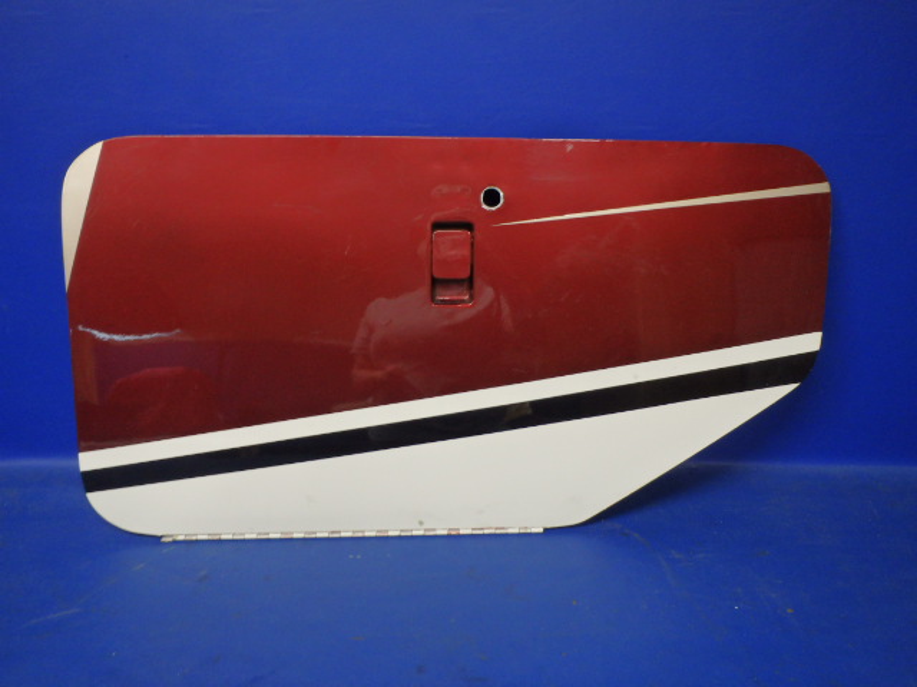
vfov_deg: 49.7
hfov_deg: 63.4
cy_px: 344
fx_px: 742
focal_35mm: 28
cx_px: 458
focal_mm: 5
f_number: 3.9
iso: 250
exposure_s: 1/30
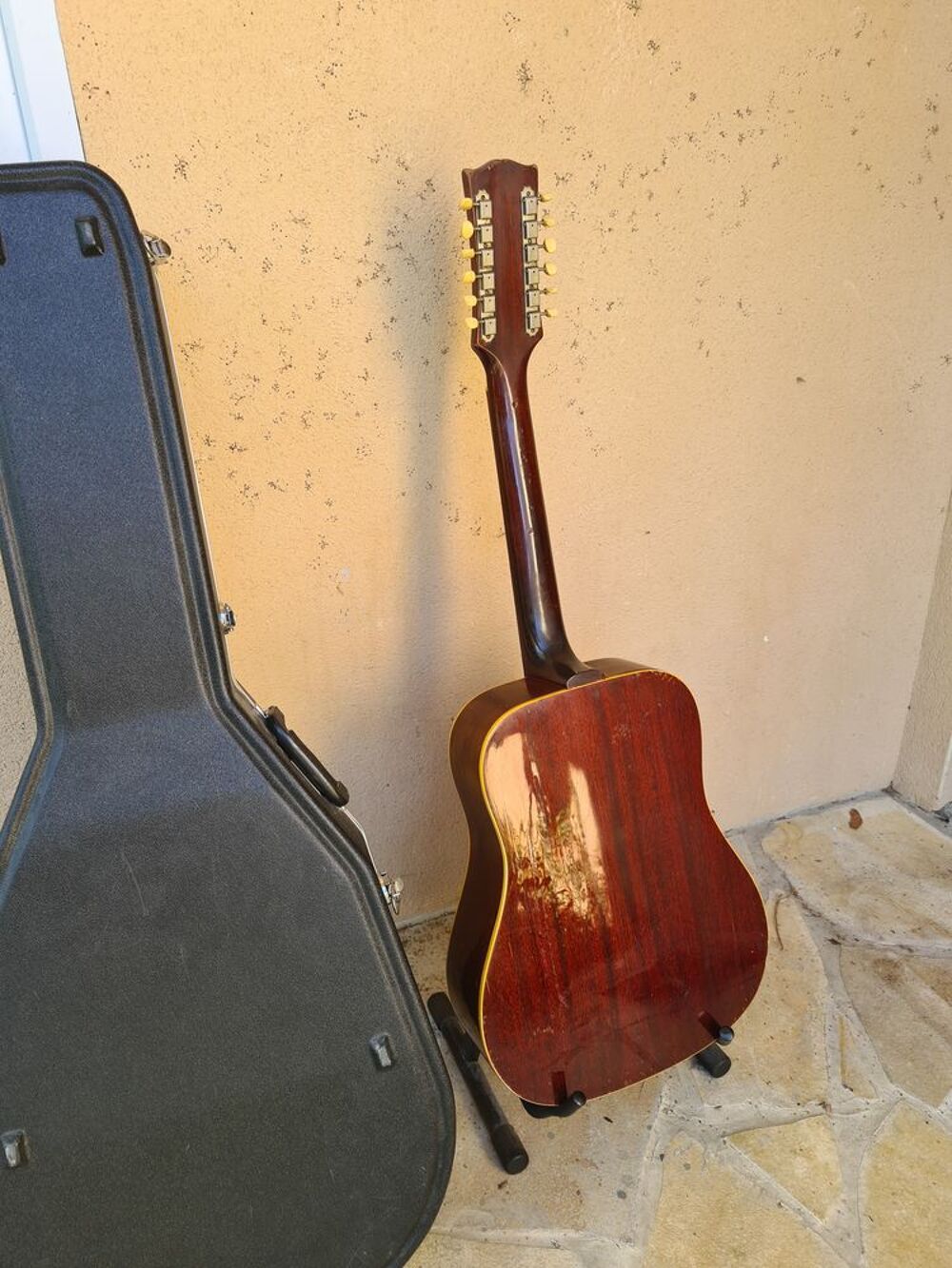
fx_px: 953
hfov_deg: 53.1
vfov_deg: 67.3
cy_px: 634
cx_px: 476
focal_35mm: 26
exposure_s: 1/145
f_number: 1.8
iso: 50
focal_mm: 5.4
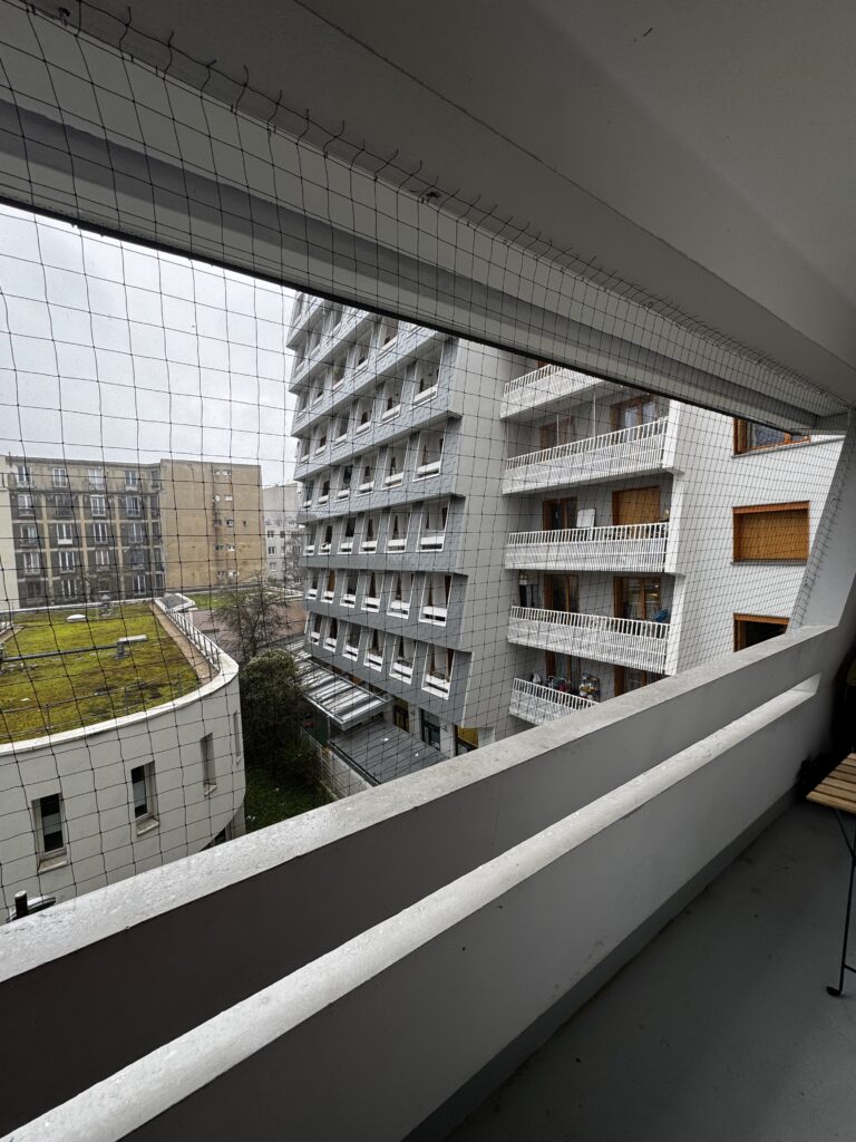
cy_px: 571
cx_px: 428
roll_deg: +2.8
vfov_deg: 102.1
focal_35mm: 14
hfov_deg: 85.7
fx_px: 462
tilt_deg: -2.4
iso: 40
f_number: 2.2
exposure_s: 1/122
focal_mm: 2.22
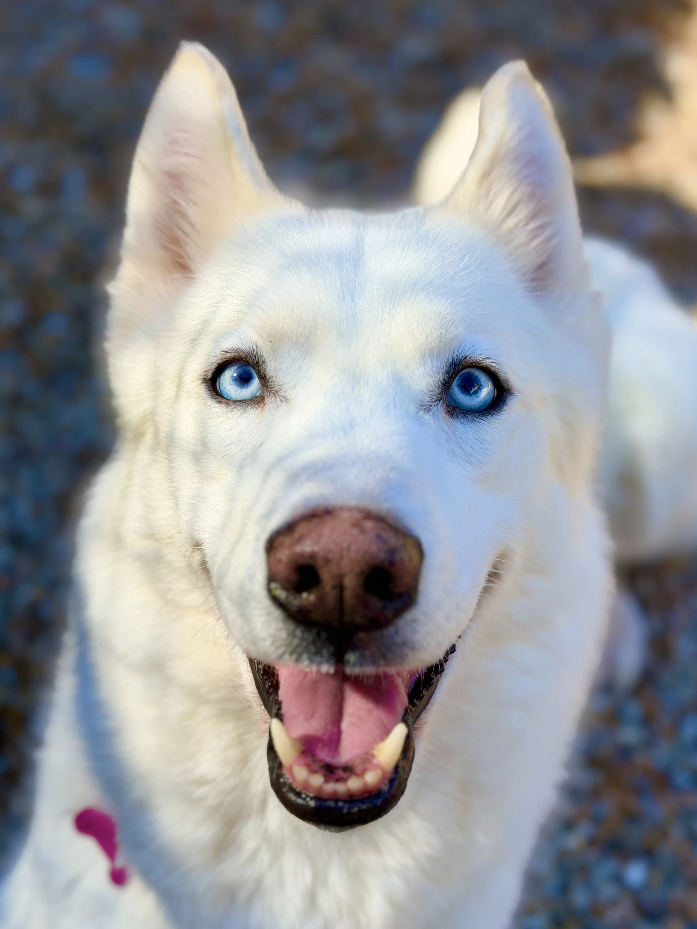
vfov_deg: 39.7
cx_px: 348
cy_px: 464
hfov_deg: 30.3
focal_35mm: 48
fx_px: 1289
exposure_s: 1/1678
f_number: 1.78
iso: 64
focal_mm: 6.76
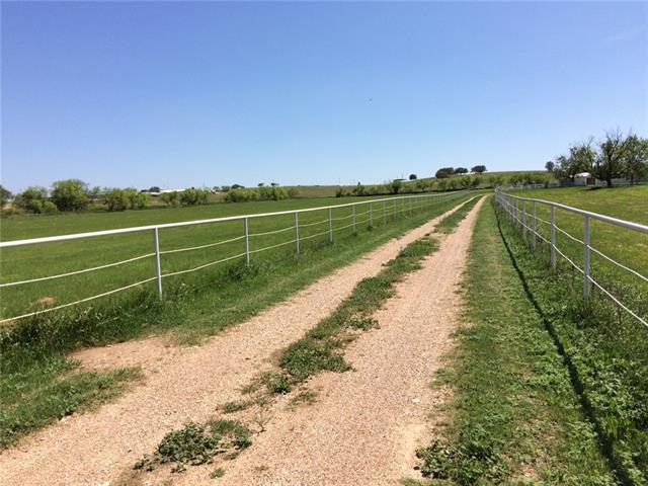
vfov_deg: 48.2
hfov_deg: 61.7
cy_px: 243
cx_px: 324
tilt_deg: -5.3
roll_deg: +2.7
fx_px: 543
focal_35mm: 29
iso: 32
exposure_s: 1/2564
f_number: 2.2
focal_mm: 4.15
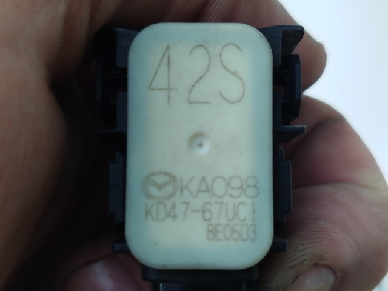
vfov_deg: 30.3
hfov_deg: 39.7
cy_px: 146
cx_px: 194
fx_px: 538
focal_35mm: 48
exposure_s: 1/33
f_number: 1.7
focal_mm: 5.31
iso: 100
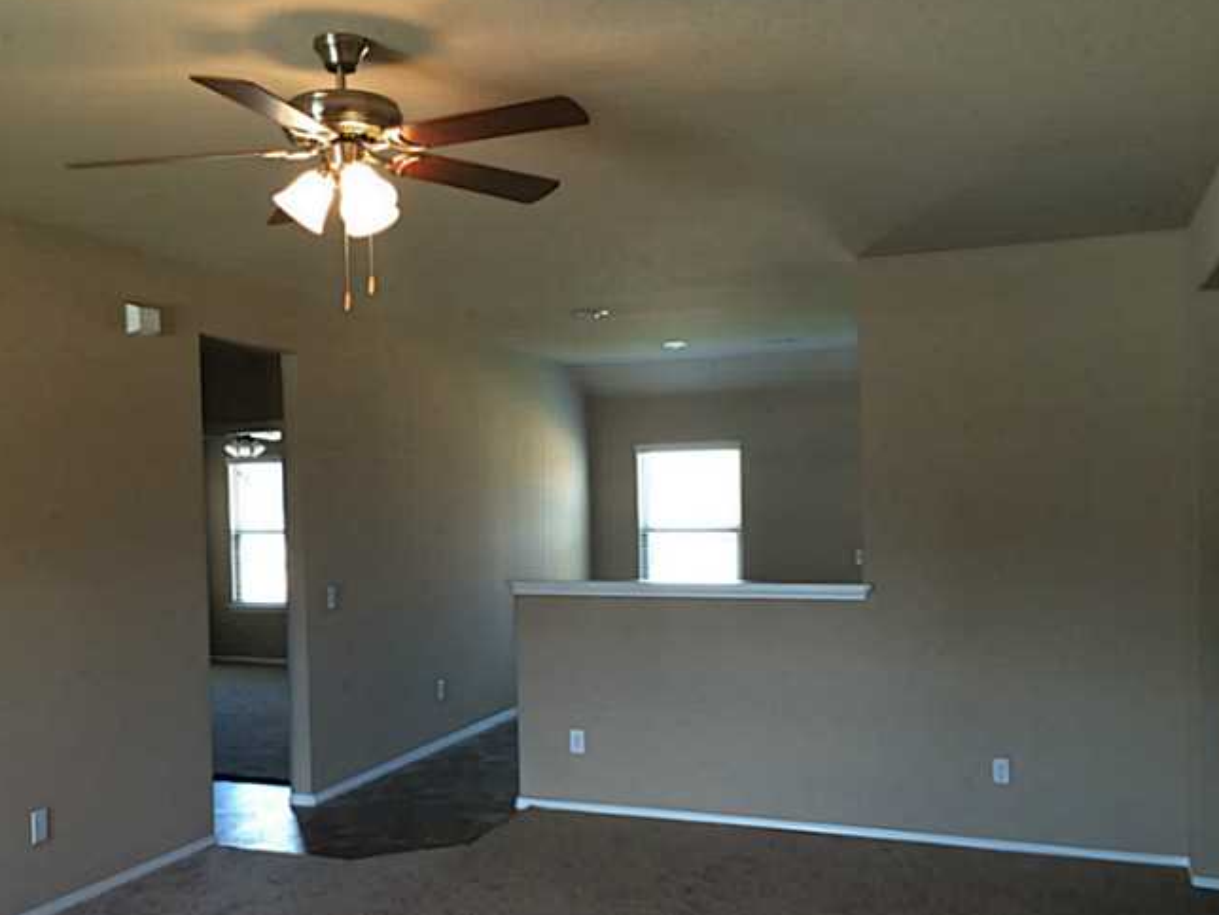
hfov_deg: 51.0
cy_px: 542
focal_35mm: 36
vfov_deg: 39.5
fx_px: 1268
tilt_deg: -2.5
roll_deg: +1.5
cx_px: 479
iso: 64
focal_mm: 4.15
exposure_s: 1/30
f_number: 2.2
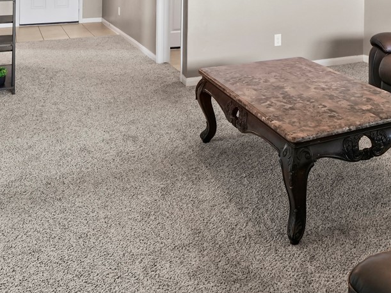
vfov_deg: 30.6
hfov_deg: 43.7
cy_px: -44
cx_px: 311
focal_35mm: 41
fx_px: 463
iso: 250
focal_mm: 12
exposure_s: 1/1.67
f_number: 5
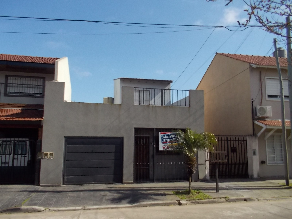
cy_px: 110
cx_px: 146
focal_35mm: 29
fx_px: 245
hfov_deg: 61.7
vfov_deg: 48.2
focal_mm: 4.1
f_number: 3.3
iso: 160
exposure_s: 1/250
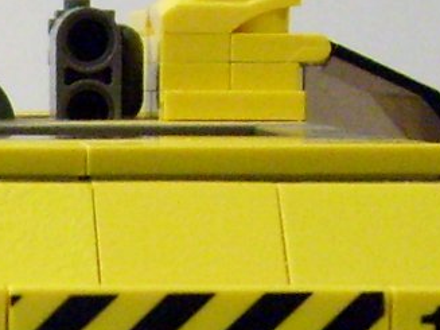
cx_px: -318
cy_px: 473
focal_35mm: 219
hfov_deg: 8.7
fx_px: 2783
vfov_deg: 6.7
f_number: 2.8
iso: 200
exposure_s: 1/60
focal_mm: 5.8
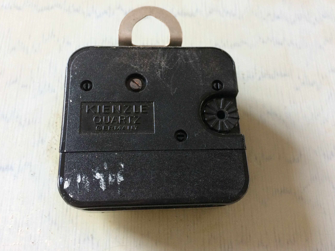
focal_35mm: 34
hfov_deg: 53.9
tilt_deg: -67.9
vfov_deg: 41.7
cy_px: 109
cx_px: 161
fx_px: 329
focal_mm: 4.15
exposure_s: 1/33
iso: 160
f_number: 2.2
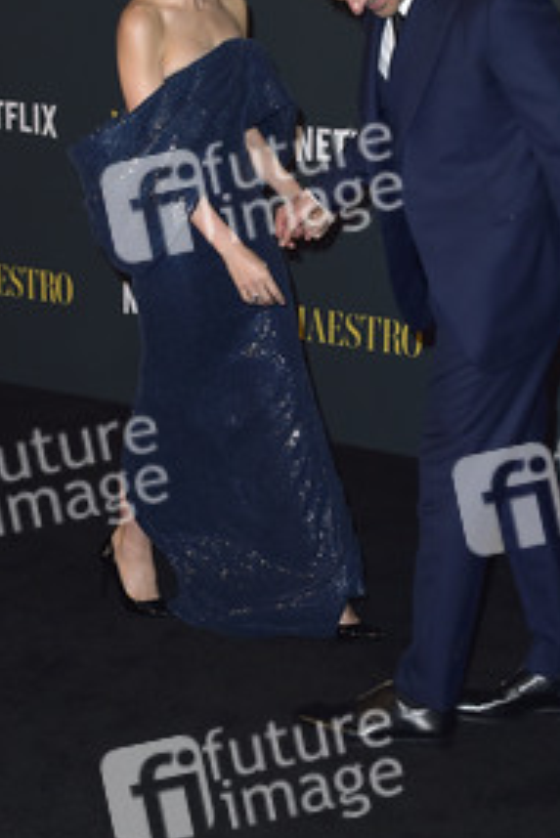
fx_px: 1468
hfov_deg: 21.6
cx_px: 339
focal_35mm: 63
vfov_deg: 31.8
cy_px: 340
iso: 320
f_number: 6.3
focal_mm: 45
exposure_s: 1/250
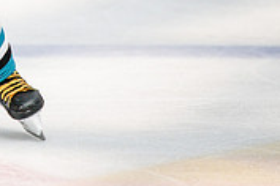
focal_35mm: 1256
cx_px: -206
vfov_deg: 1.1
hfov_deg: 1.6
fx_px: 9768
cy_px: -149
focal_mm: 300
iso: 1250
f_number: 3.2
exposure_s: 1/4000
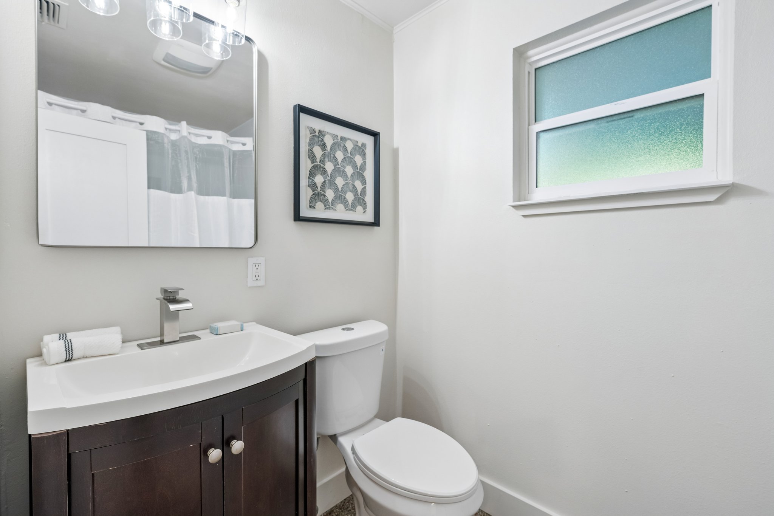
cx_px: 387
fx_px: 365
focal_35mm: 17
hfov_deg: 93.3
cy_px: 258
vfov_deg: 70.4
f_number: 8
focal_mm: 17
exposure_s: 1/80
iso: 800
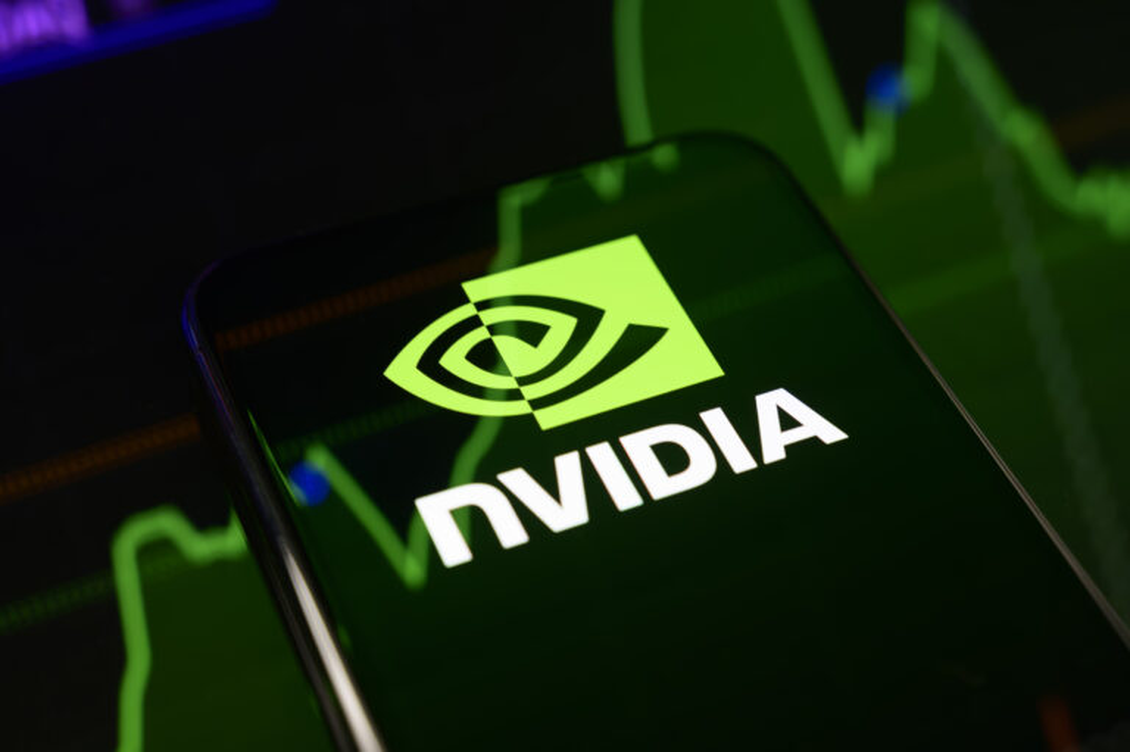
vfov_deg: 23.0
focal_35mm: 59
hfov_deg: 34.0
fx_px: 1851
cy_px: 376
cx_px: 565
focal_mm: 59
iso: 3200
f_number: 5.6
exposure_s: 1/15
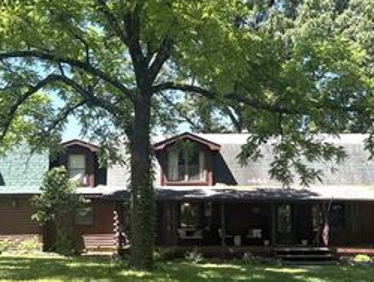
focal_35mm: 48
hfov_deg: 39.6
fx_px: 519
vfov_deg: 30.1
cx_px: 175
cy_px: 187
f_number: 1.78
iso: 100
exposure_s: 1/1250
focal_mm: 6.76
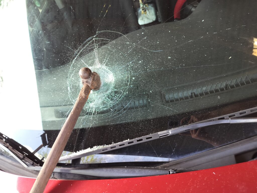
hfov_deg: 71.6
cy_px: 96
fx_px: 178
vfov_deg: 56.8
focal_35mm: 24
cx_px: 128
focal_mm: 5.24
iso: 80
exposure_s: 1/33
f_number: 1.7
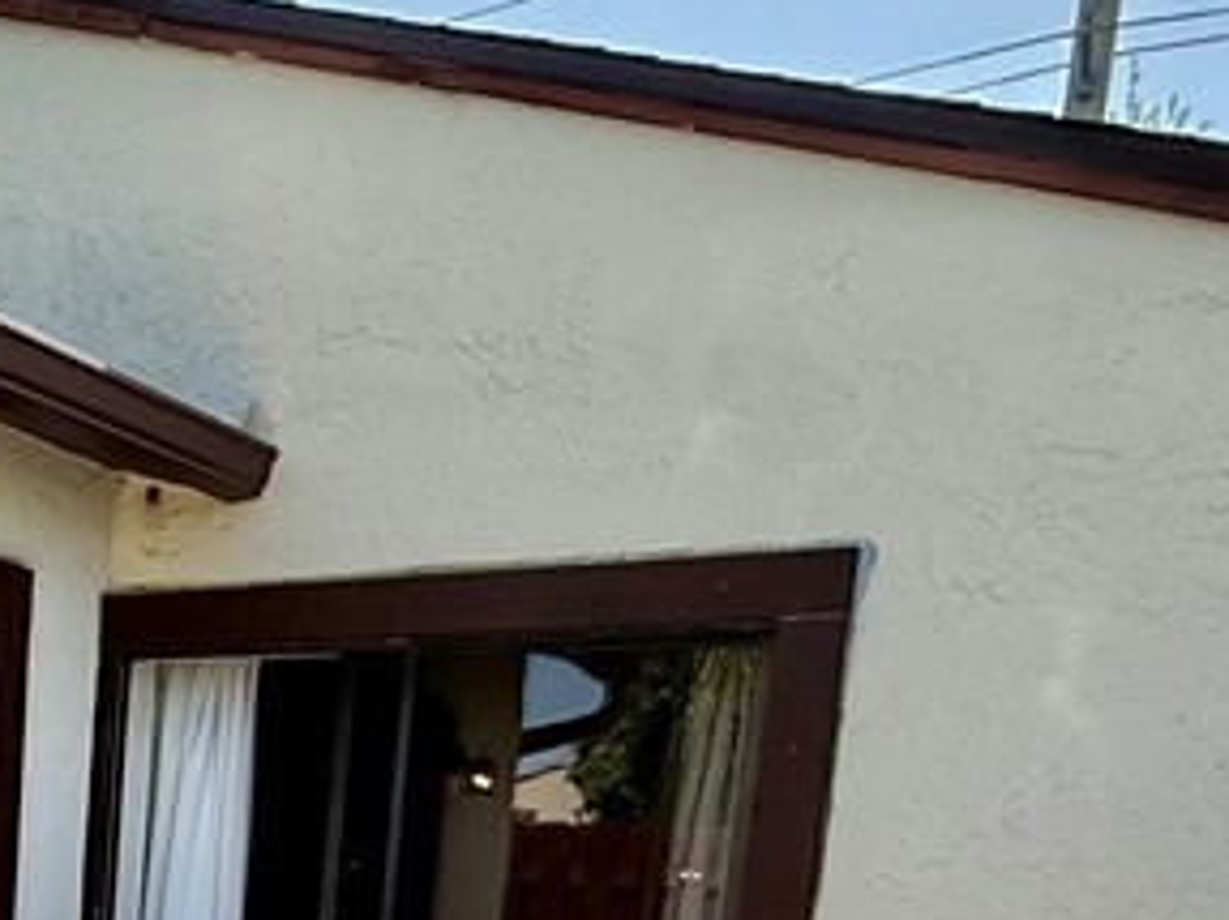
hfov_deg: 34.8
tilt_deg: -10.0
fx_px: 1774
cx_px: 9
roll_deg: -3.8
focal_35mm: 50
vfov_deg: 25.0
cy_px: 1215
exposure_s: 1/1259
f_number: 2.2
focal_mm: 2.22
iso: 64
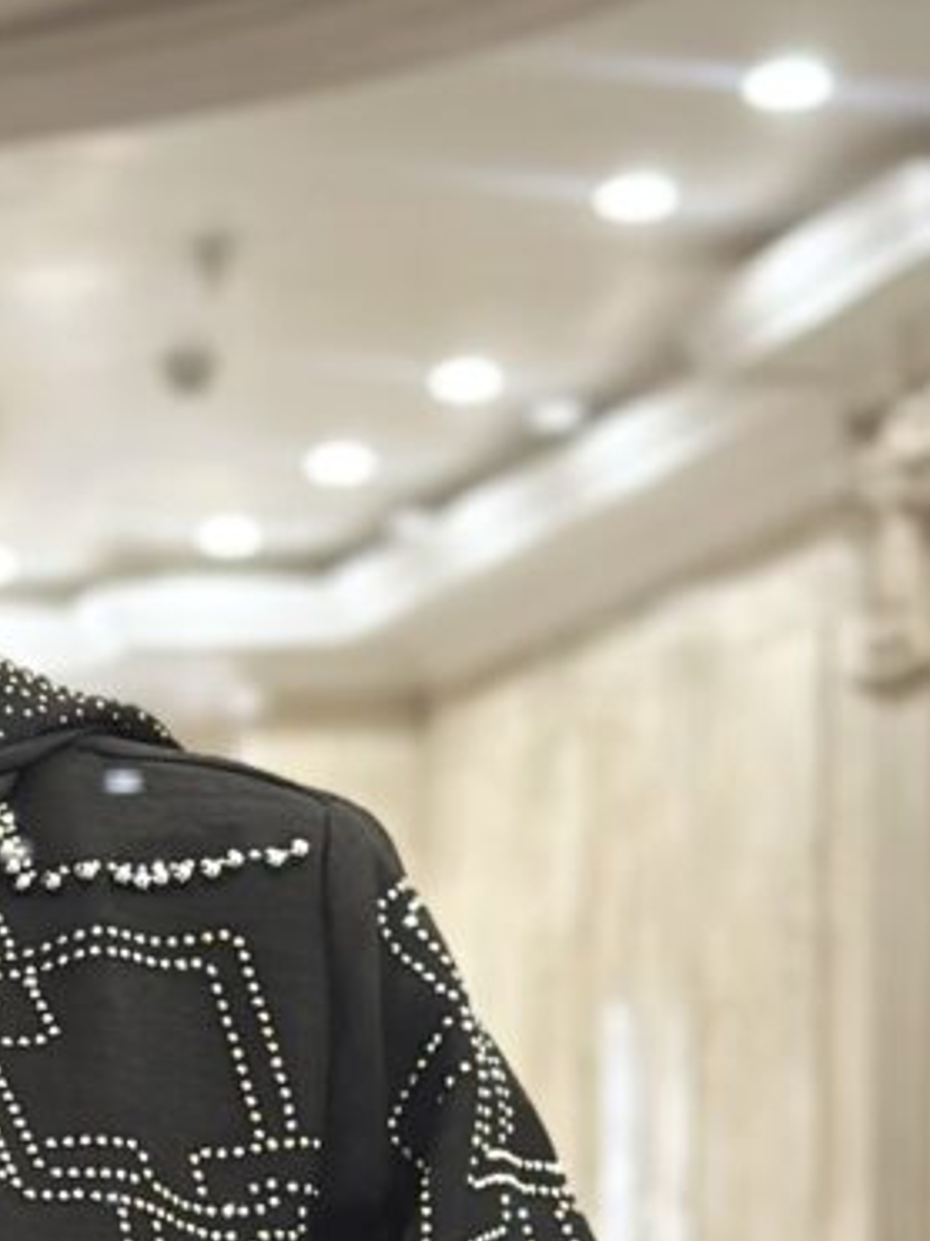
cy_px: 1860
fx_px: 7419
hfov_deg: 7.0
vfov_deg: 9.3
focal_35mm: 207
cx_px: -575
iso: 125
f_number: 1.78
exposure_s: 1/50
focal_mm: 6.86
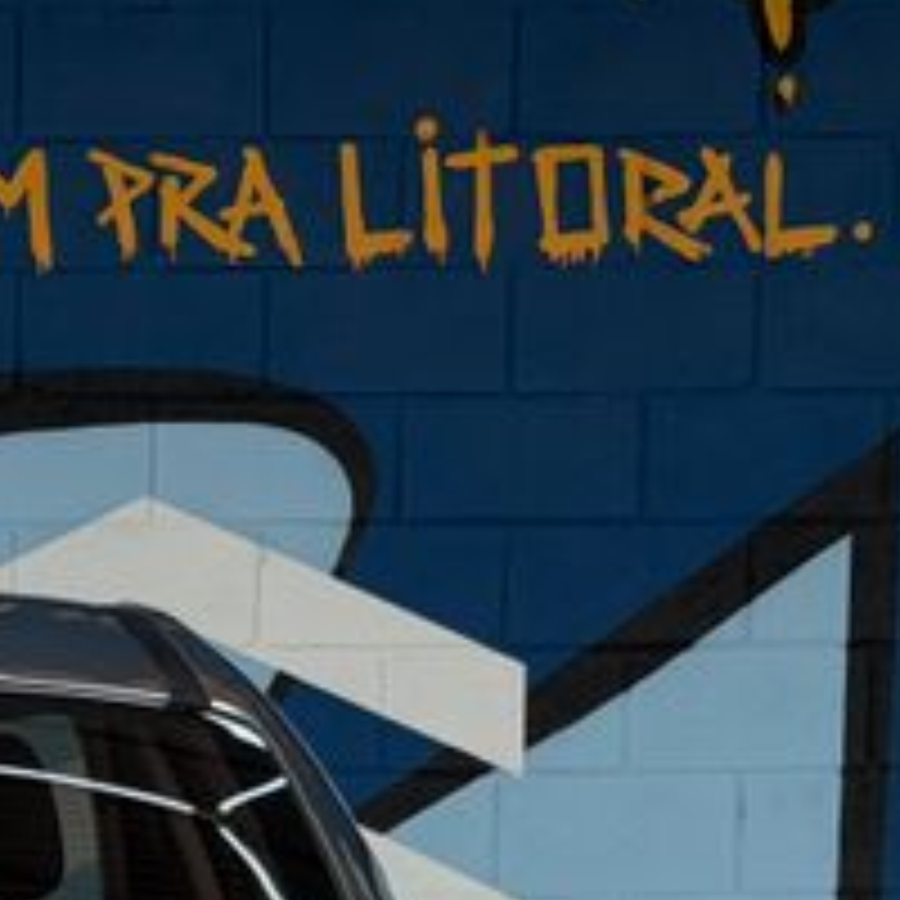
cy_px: 1287
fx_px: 4795
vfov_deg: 10.4
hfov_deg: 10.5
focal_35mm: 163
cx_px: -220
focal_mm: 6.76
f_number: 1.78
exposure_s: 1/2667
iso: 64
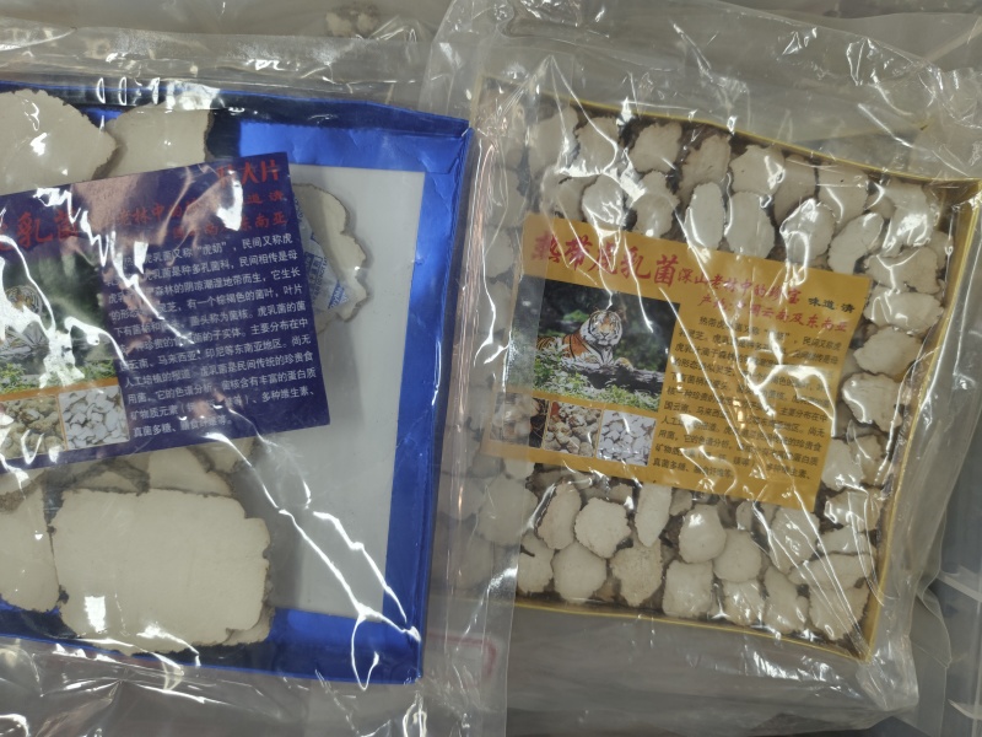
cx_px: 491
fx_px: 681
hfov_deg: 71.6
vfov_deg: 56.8
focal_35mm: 24
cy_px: 368
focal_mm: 5.56
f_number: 1.88
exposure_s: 1/100
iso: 275
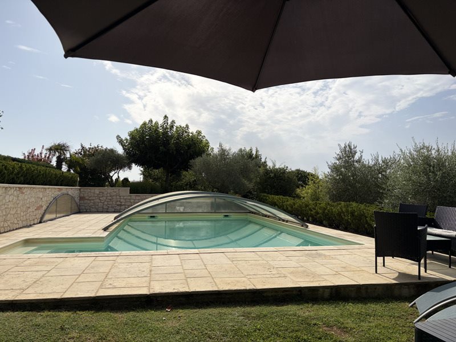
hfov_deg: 67.3
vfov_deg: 53.1
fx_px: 343
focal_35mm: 26
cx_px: 228
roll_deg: +0.4
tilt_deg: +4.2
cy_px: 171
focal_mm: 5.96
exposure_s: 1/10101
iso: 50
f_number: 1.6
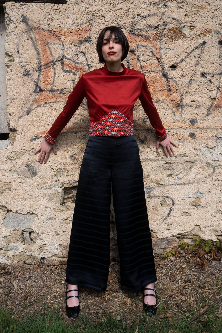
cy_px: 166
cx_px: 111
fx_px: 324
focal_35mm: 35
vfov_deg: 54.4
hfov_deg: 37.9
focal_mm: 35
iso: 400
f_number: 9
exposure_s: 1/400
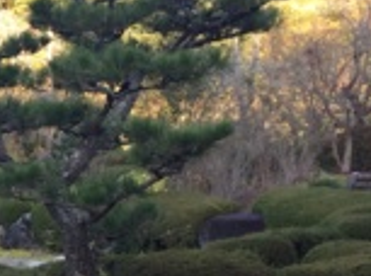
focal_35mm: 114
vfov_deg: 12.9
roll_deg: +0.4
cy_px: 206
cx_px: -192
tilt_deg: -2.9
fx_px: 1219
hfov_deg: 15.8
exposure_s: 1/126
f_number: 2.2
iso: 32
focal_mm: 4.15
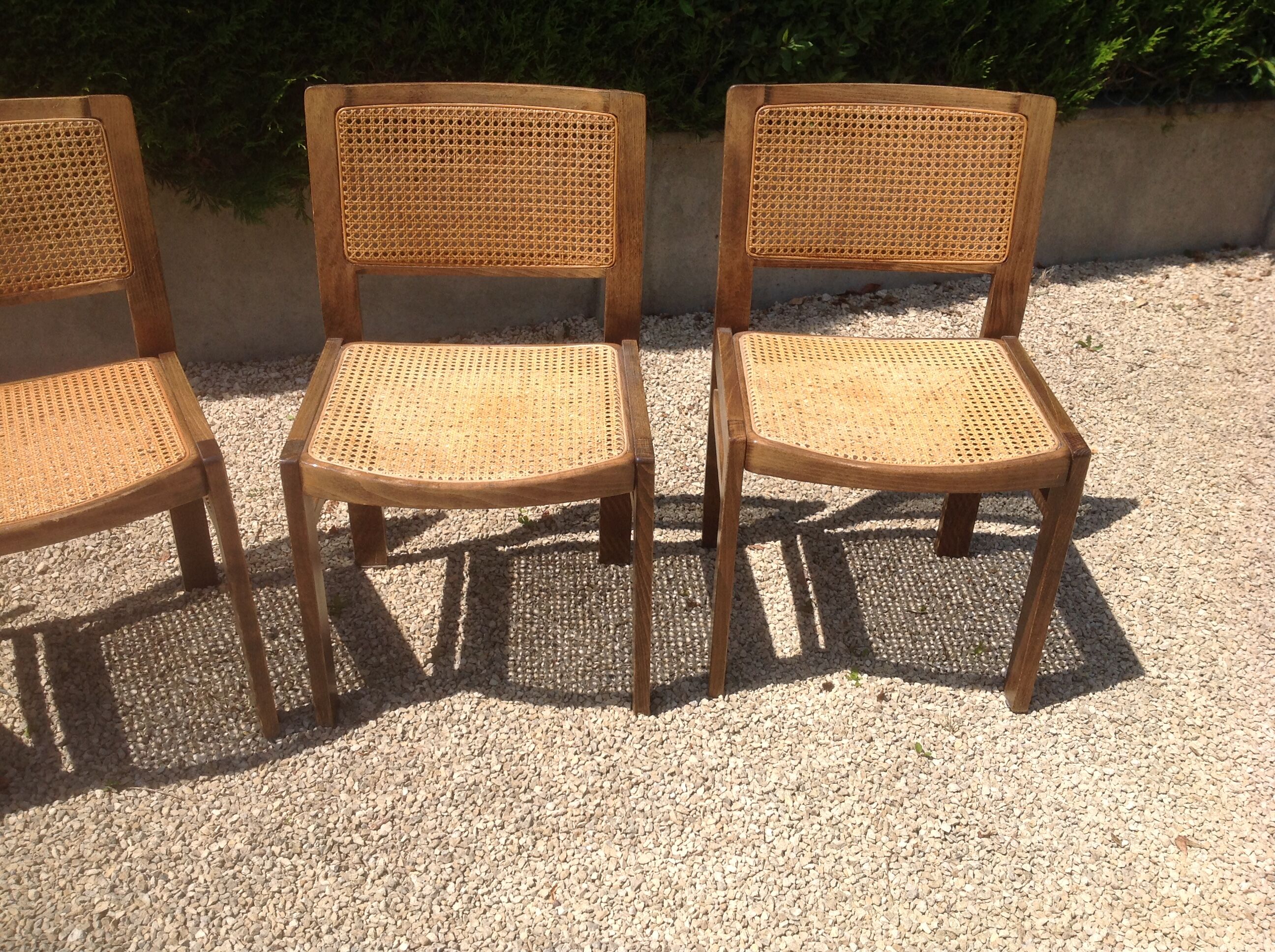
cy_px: 476
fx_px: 1287
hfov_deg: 52.7
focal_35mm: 35
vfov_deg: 40.6
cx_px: 638
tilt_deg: -28.4
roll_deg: -5.6
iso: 50
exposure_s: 1/2016
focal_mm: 4.28
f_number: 2.4
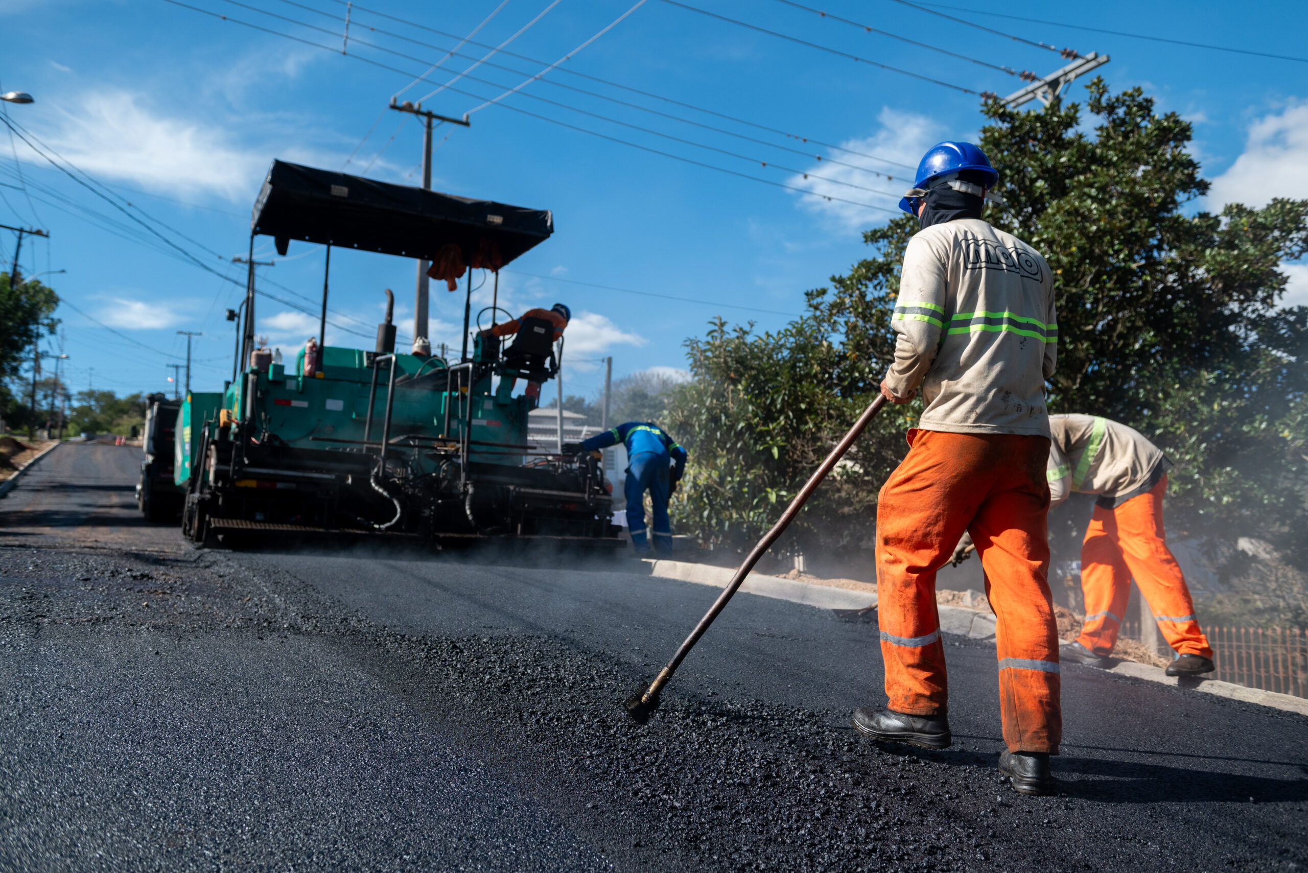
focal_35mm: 32
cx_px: 654
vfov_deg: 41.4
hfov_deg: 59.0
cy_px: 436
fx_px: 1155
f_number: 3.5
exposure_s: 1/3200
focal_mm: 31
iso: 400
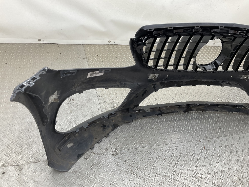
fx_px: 209
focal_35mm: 29
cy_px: 94
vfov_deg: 48.2
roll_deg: -15.1
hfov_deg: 61.7
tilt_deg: -37.2
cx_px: 124
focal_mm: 3
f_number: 1.8
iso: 40
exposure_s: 1/100
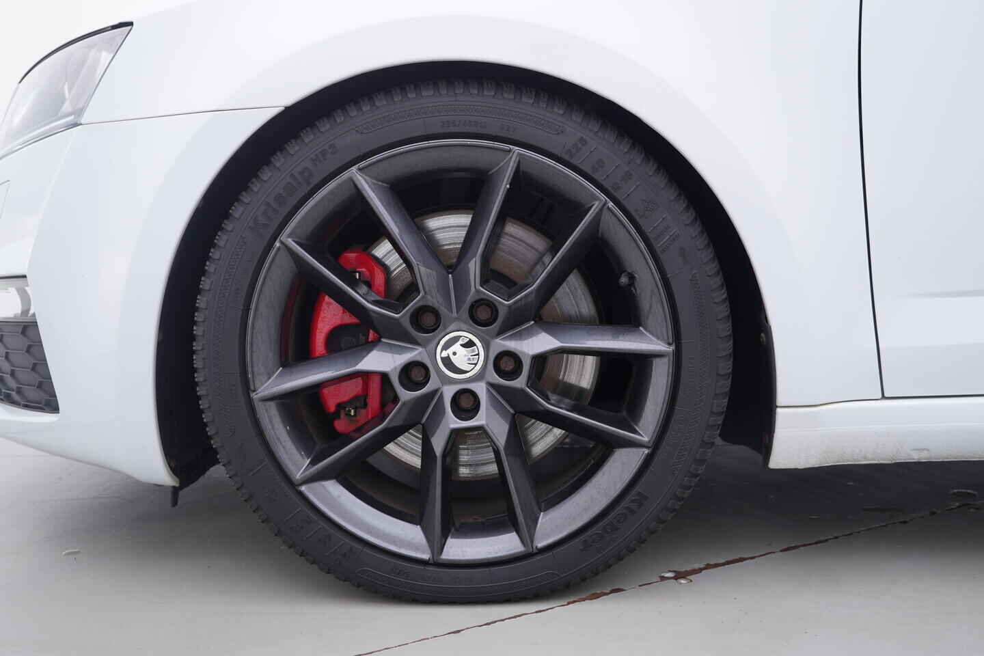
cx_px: 492
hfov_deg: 53.1
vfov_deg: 36.9
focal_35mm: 36
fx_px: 984
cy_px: 328
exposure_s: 1/60
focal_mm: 24
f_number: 3.2
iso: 125
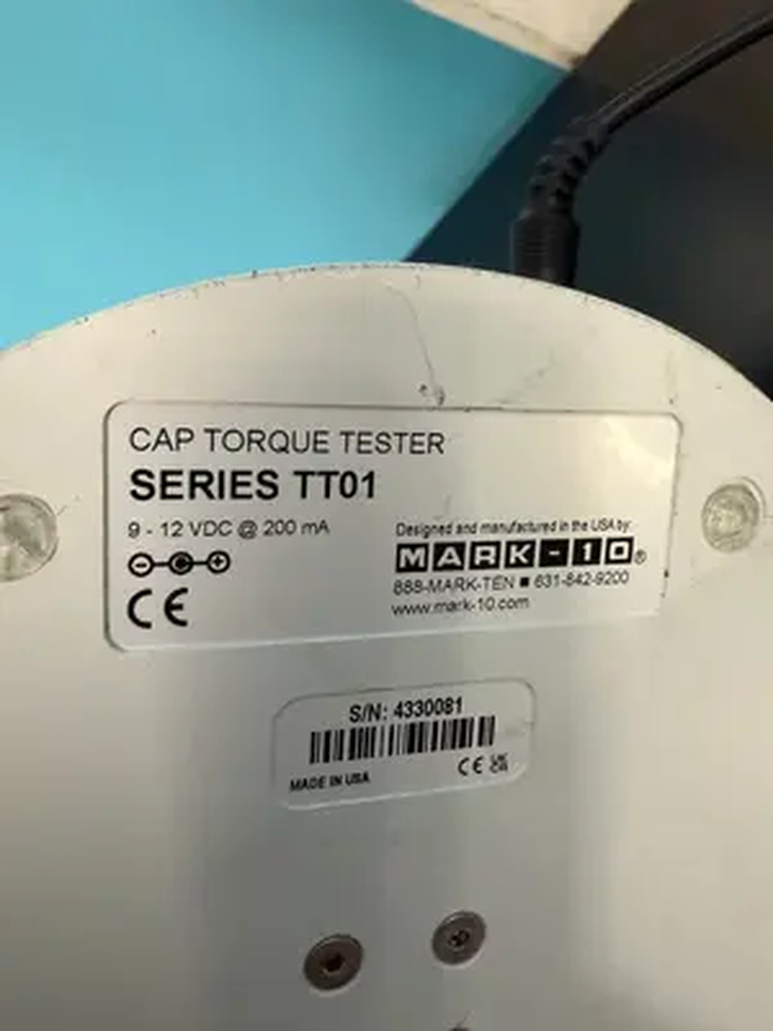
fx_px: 715
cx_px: 386
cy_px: 516
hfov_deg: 56.8
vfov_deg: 71.6
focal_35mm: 24
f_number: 2.2
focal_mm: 2.22
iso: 500
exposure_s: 1/60
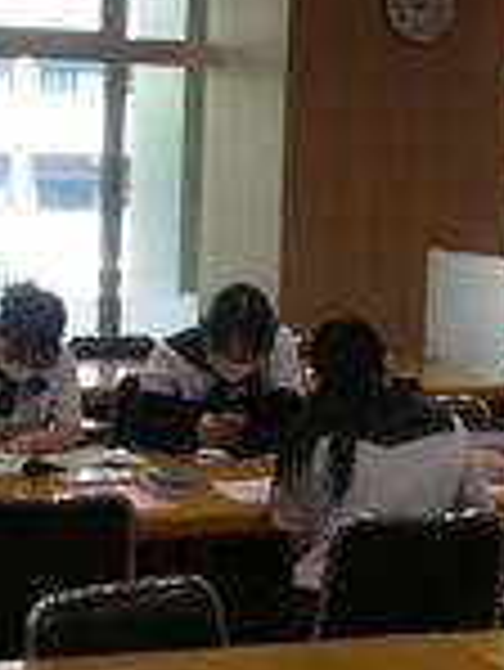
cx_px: 315
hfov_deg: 15.7
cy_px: 279
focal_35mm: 94
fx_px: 1822
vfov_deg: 20.8
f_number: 2.8
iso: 50
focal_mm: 5.8
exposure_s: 1/54.2
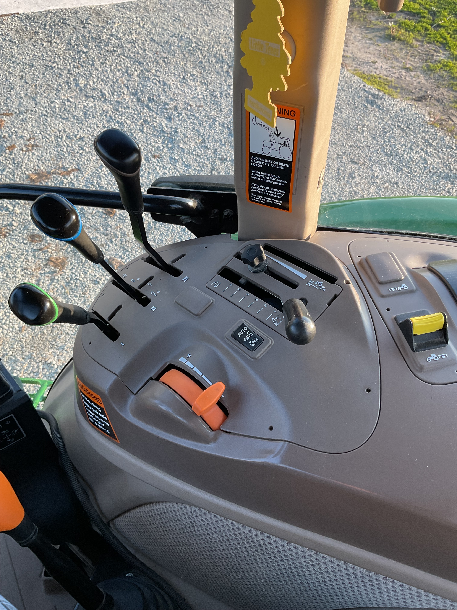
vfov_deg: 61.7
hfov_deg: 48.2
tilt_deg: -44.8
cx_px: 228
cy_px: 305
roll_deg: -2.0
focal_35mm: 29
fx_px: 510
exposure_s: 1/120
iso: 25
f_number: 1.8
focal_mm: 3
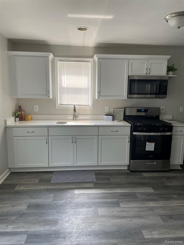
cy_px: 122
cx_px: 92
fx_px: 184
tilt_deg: -7.4
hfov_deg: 53.1
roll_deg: +0.1
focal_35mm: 26
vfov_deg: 67.3
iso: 125
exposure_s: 1/108
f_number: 1.6
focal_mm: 4.2
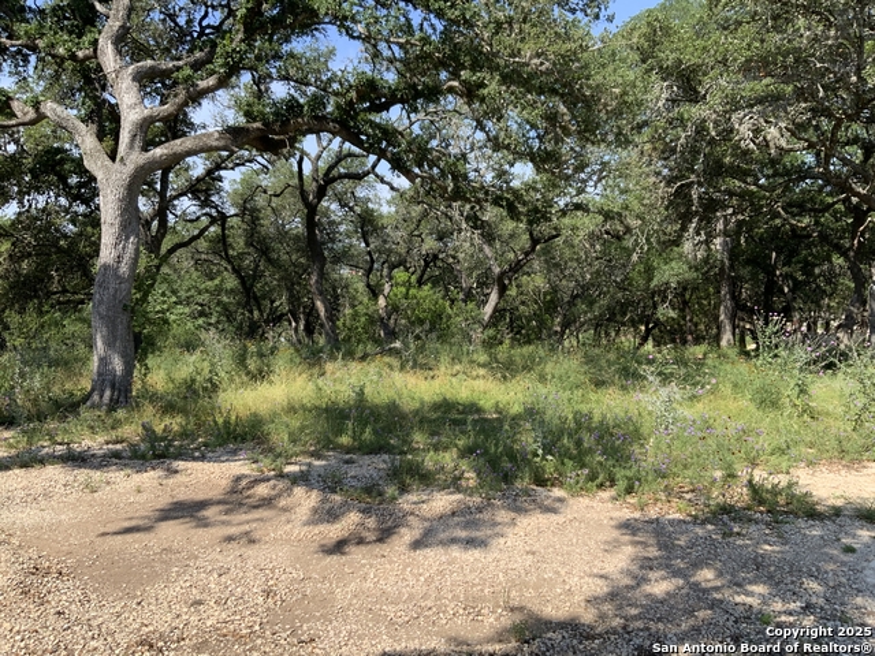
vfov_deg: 48.2
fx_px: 733
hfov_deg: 61.7
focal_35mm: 29
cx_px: 438
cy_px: 328
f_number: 1.8
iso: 16
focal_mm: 3
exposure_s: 1/1015
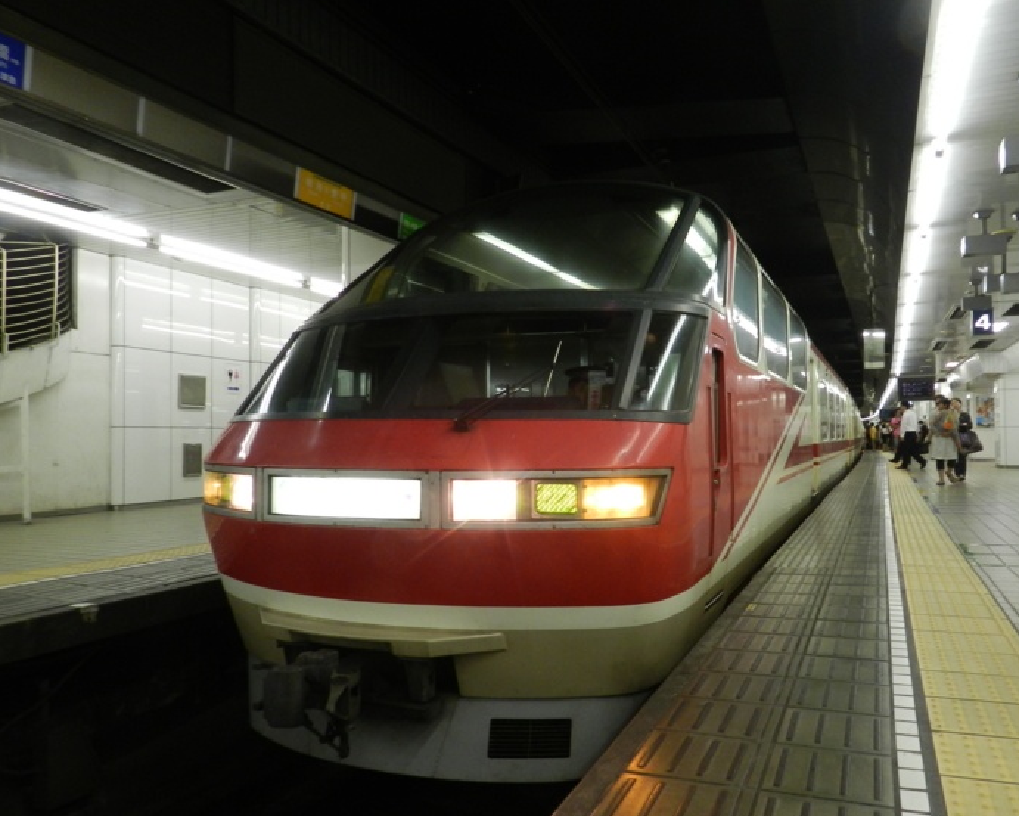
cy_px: 419
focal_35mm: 26
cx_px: 563
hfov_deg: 65.8
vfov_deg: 54.9
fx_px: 784
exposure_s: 1/30
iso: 220
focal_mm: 4
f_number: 3.4
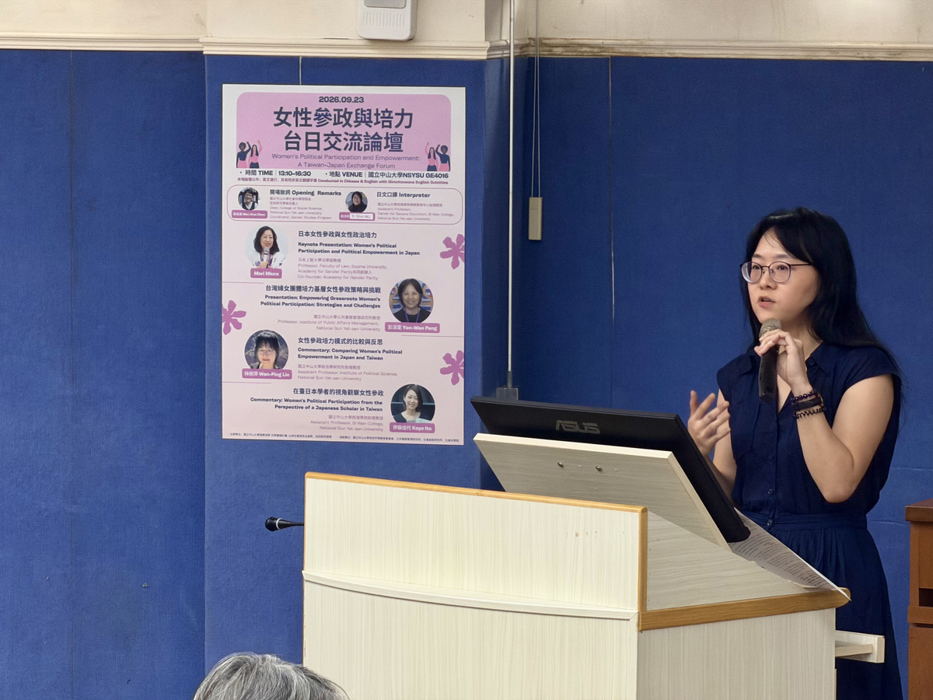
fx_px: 5391
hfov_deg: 9.9
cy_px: 350
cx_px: 466
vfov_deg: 7.4
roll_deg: -0.4
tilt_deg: -4.2
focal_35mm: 200
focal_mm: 16.89
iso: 250
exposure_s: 1/60
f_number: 2.8
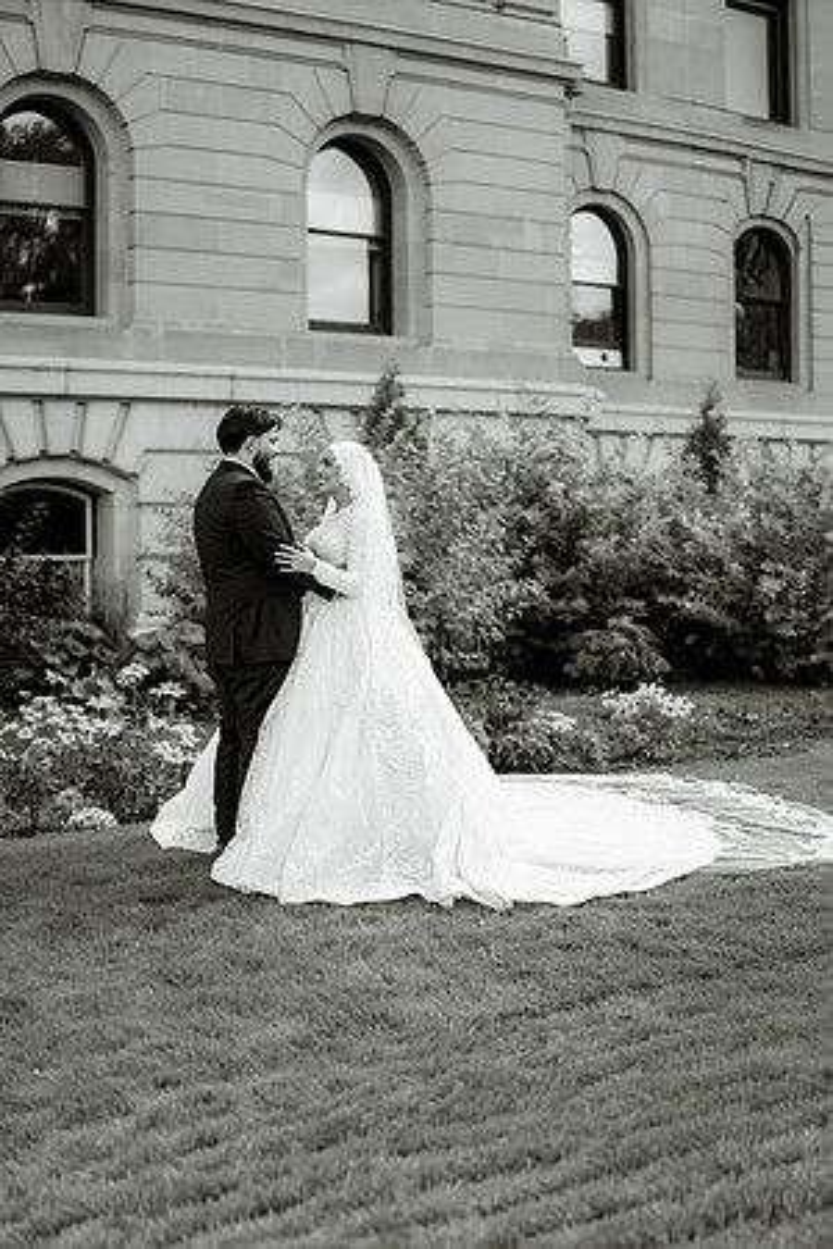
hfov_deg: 27.0
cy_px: 624
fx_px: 1735
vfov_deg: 39.6
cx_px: 416
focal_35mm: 50
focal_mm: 50
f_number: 2
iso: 100
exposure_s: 1/640
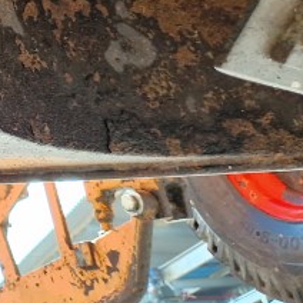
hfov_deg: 13.3
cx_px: -414
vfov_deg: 15.9
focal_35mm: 98
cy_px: -190
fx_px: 971
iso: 64
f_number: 1.8
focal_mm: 5.4
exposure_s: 1/180
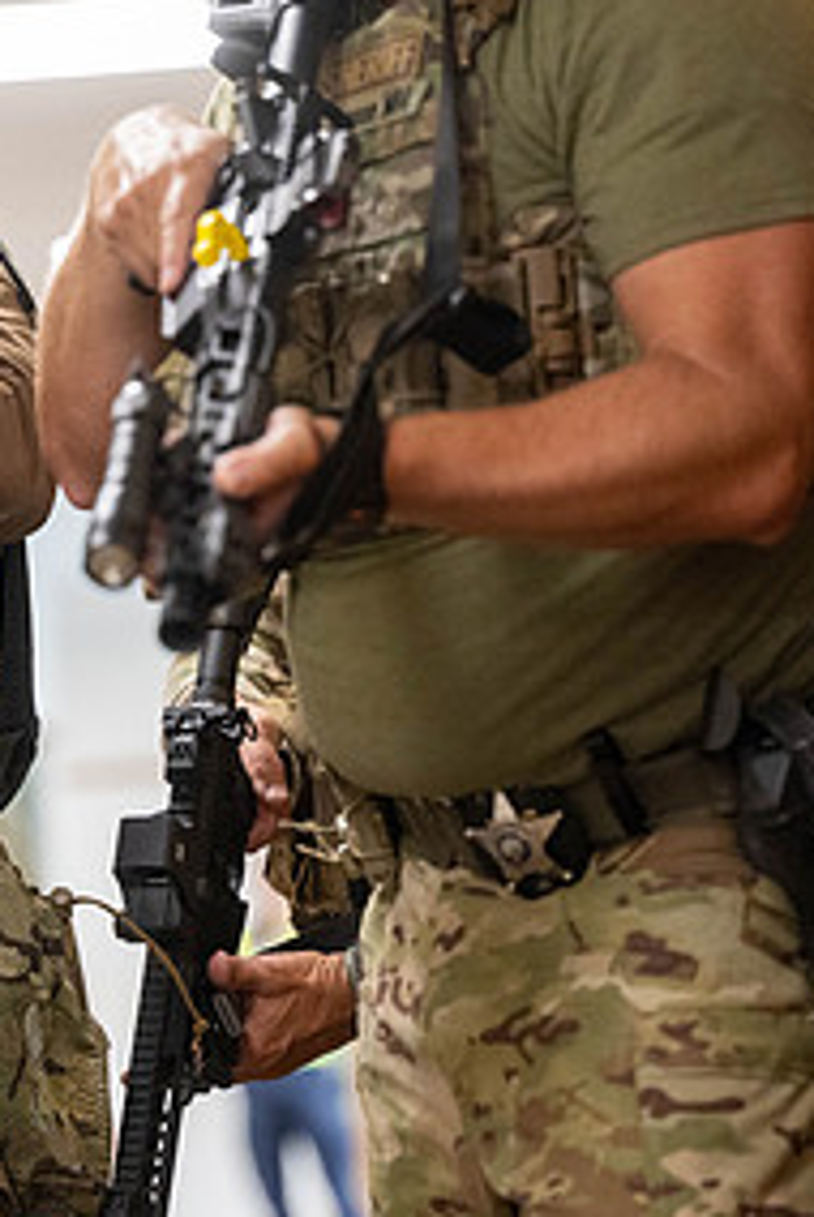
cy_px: 585
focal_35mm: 206
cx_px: -111
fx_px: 6969
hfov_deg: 6.6
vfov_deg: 10.0
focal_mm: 101
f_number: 2.8
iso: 2000
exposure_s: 1/500
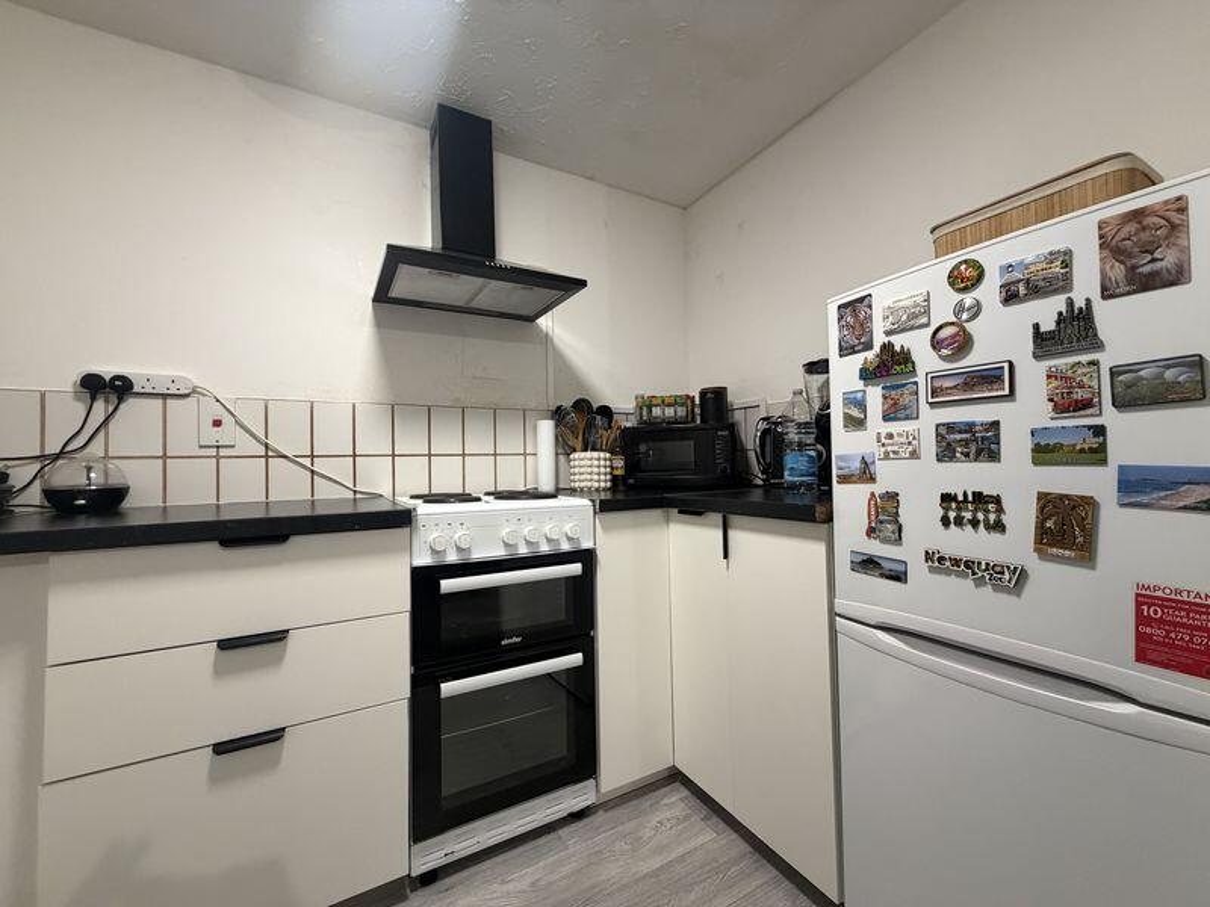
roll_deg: +1.9
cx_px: 605
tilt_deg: +0.8
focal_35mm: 14
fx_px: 489
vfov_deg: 85.7
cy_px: 454
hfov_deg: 102.1
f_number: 2.2
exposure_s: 1/60
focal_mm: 2.22
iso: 320
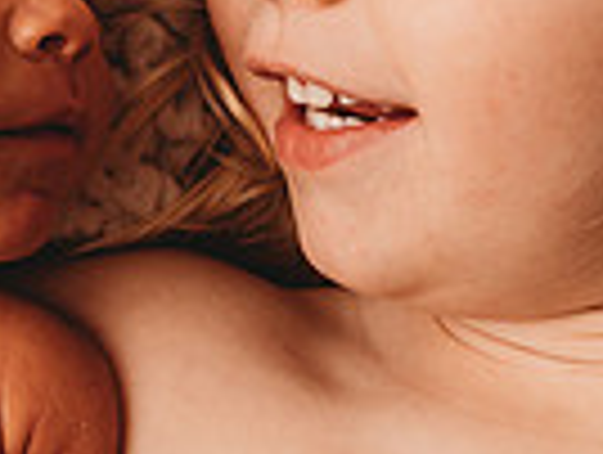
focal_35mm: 191
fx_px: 3333
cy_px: -2
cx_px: 400
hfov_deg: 10.3
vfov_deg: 7.8
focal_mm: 46
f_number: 4
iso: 100
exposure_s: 1/160
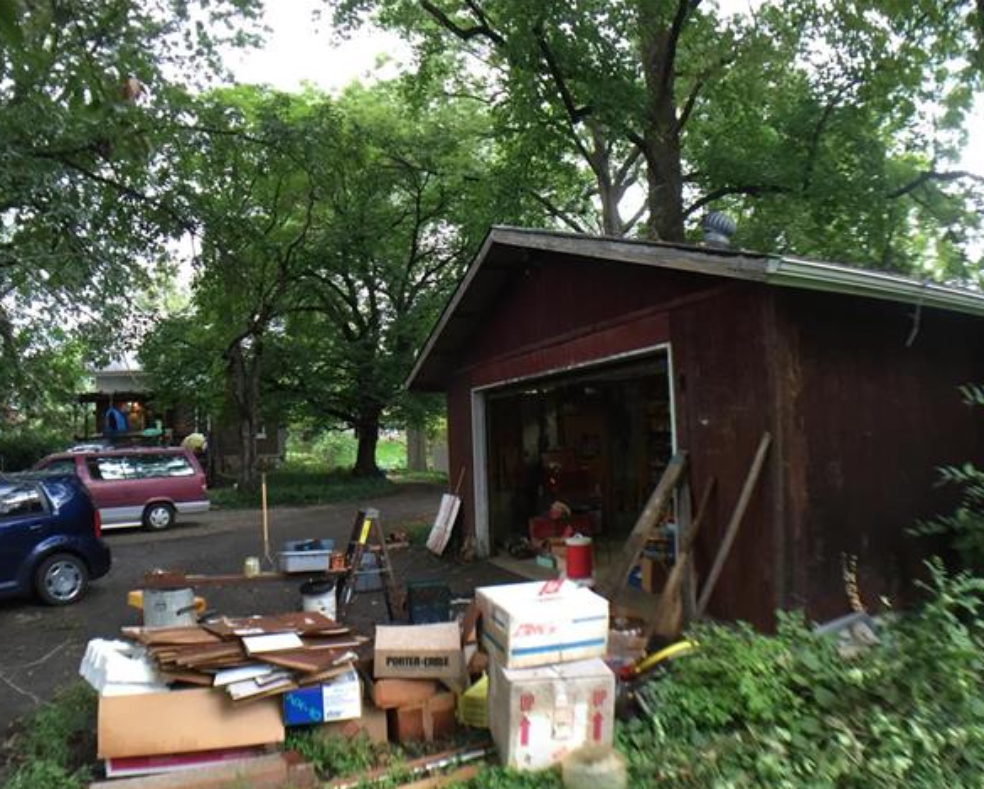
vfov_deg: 47.2
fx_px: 903
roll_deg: +2.1
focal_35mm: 31
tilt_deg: +2.4
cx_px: 494
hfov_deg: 57.1
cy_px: 403
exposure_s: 1/30
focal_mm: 4.15
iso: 50
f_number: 2.2
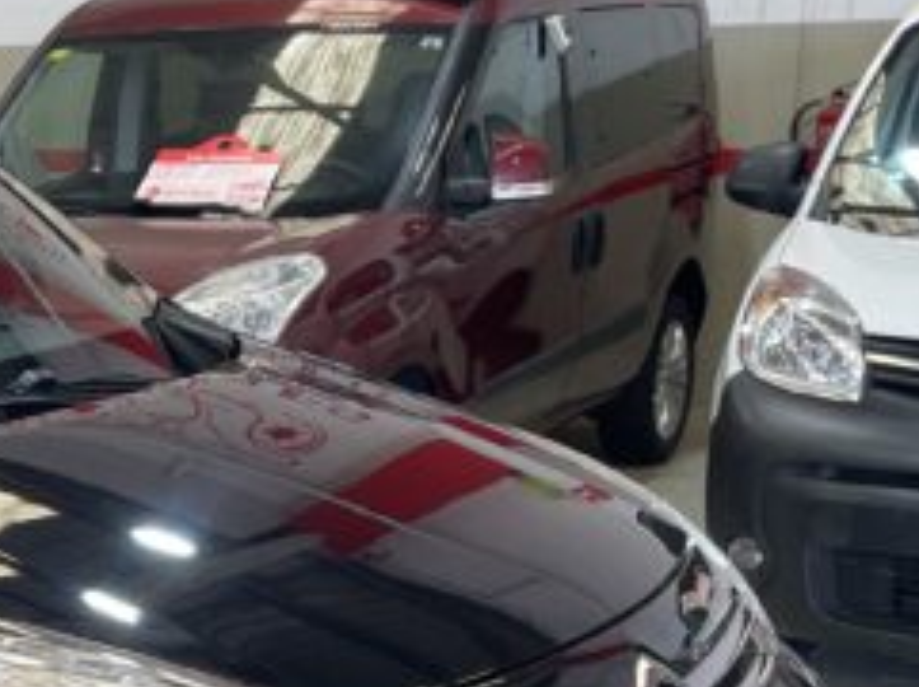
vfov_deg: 17.6
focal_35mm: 83
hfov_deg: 21.4
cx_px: -271
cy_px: 538
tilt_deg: -11.7
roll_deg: +1.0
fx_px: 2200
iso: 50
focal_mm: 4.2
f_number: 1.6
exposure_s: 1/100
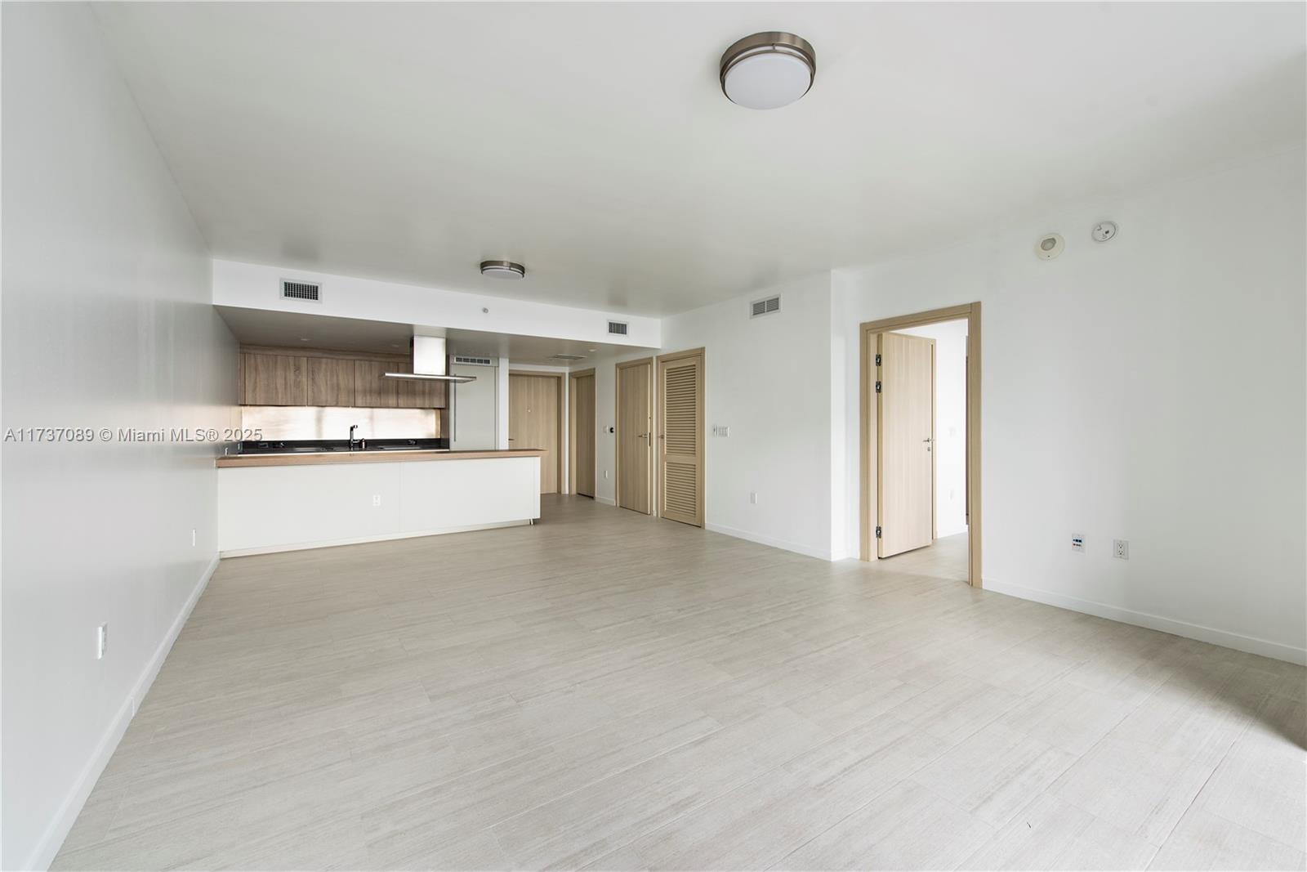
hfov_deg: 104.2
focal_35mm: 14
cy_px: 436
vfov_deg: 81.2
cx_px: 654
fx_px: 508
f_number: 8
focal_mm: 14
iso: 100
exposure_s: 1/5
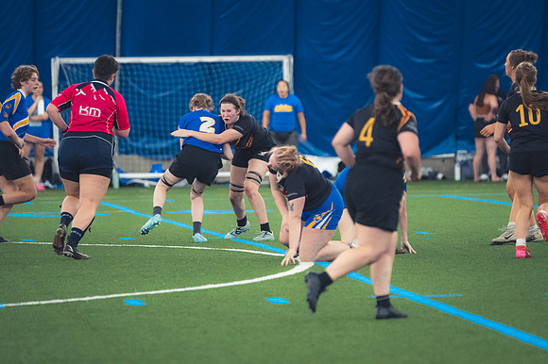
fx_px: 4564
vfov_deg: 4.6
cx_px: 274
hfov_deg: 6.9
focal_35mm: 300
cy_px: 182
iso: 5000
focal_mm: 200
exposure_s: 1/320
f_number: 2.8
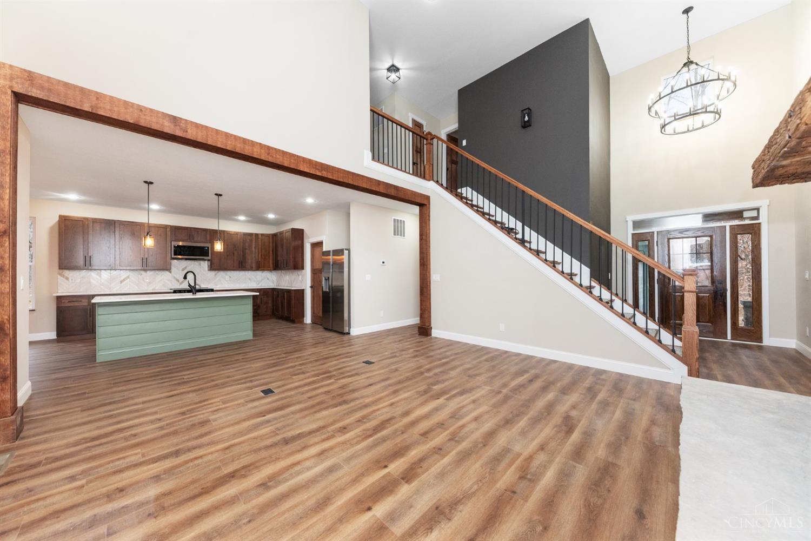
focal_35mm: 12
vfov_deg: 90.0
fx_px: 270
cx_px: 406
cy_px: 270
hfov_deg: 112.6
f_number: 5.6
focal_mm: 12
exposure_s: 1/200
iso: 1250
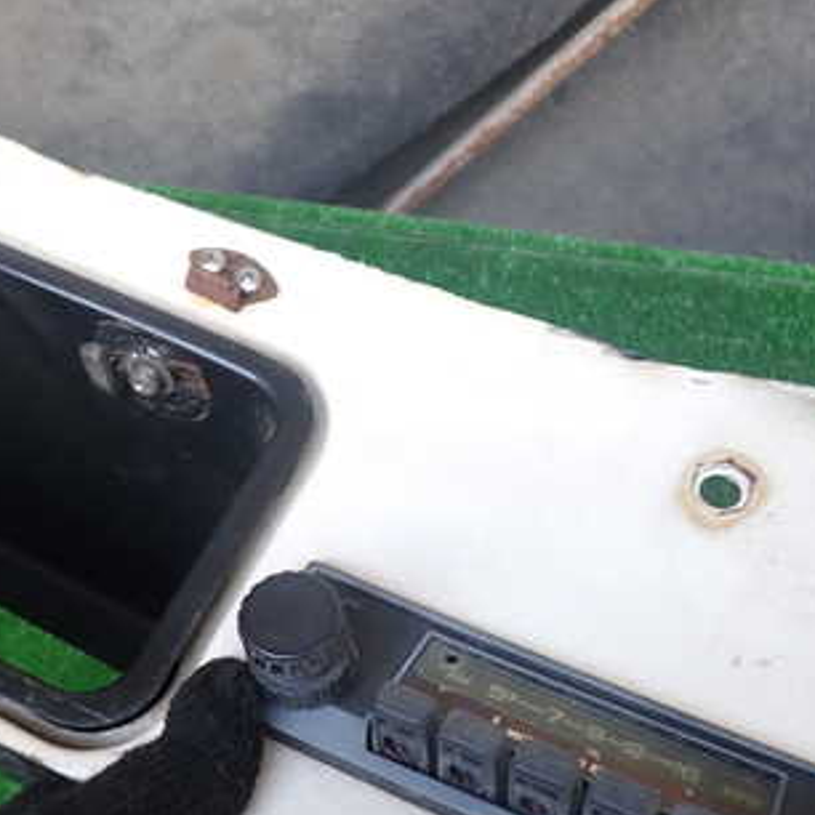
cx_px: 202
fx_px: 1385
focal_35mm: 52
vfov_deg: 32.7
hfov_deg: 32.2
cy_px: 466
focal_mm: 5.4
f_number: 2.3
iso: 100
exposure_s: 1/60
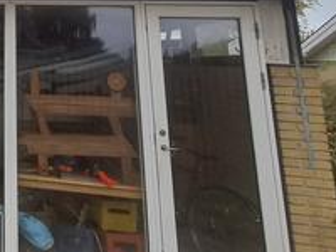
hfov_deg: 35.2
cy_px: -15
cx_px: -87
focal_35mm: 39
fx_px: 379
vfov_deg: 32.9
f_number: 2.2
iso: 80
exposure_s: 1/100
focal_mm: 1.42
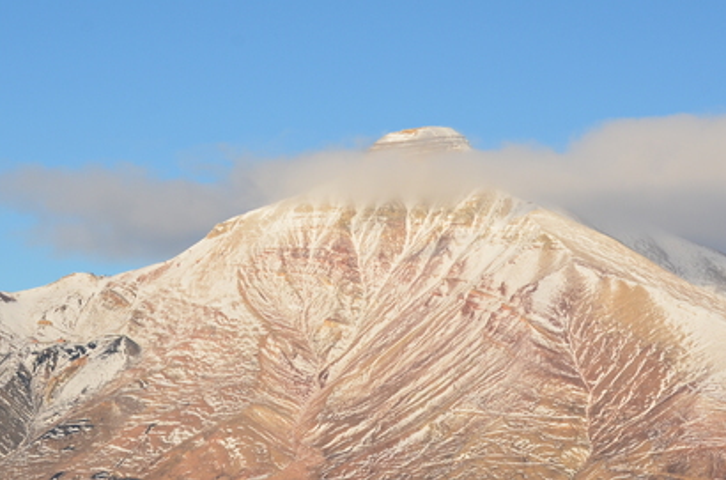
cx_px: 377
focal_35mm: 128
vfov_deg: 10.6
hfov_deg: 16.1
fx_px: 2574
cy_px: 252
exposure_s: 1/500
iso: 200
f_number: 11
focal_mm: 50
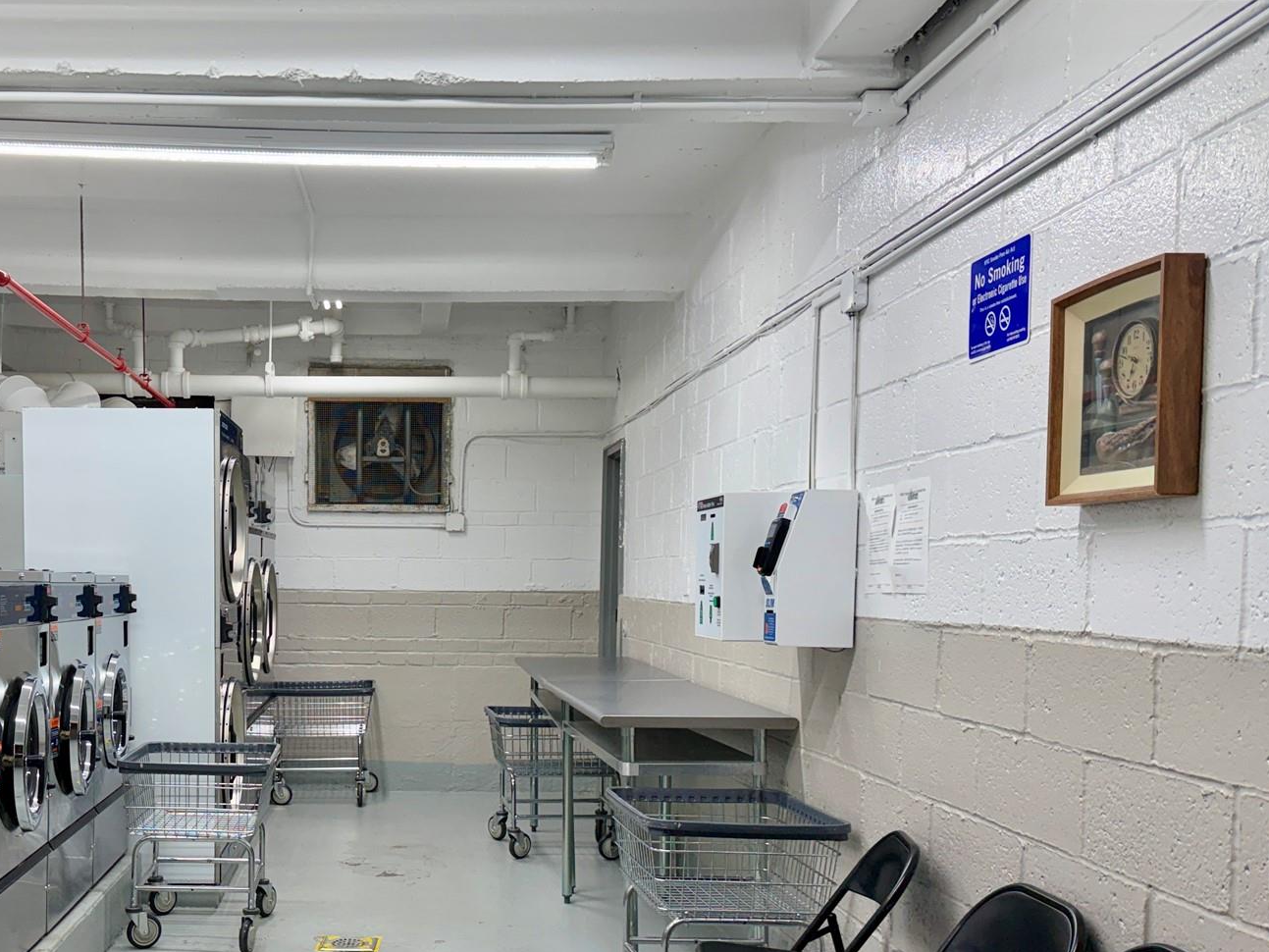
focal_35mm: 38
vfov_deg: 37.4
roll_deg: -0.2
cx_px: 356
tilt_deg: -1.8
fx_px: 1393
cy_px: 626
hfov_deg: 47.6
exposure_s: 1/224
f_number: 1.78
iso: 100
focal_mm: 6.76
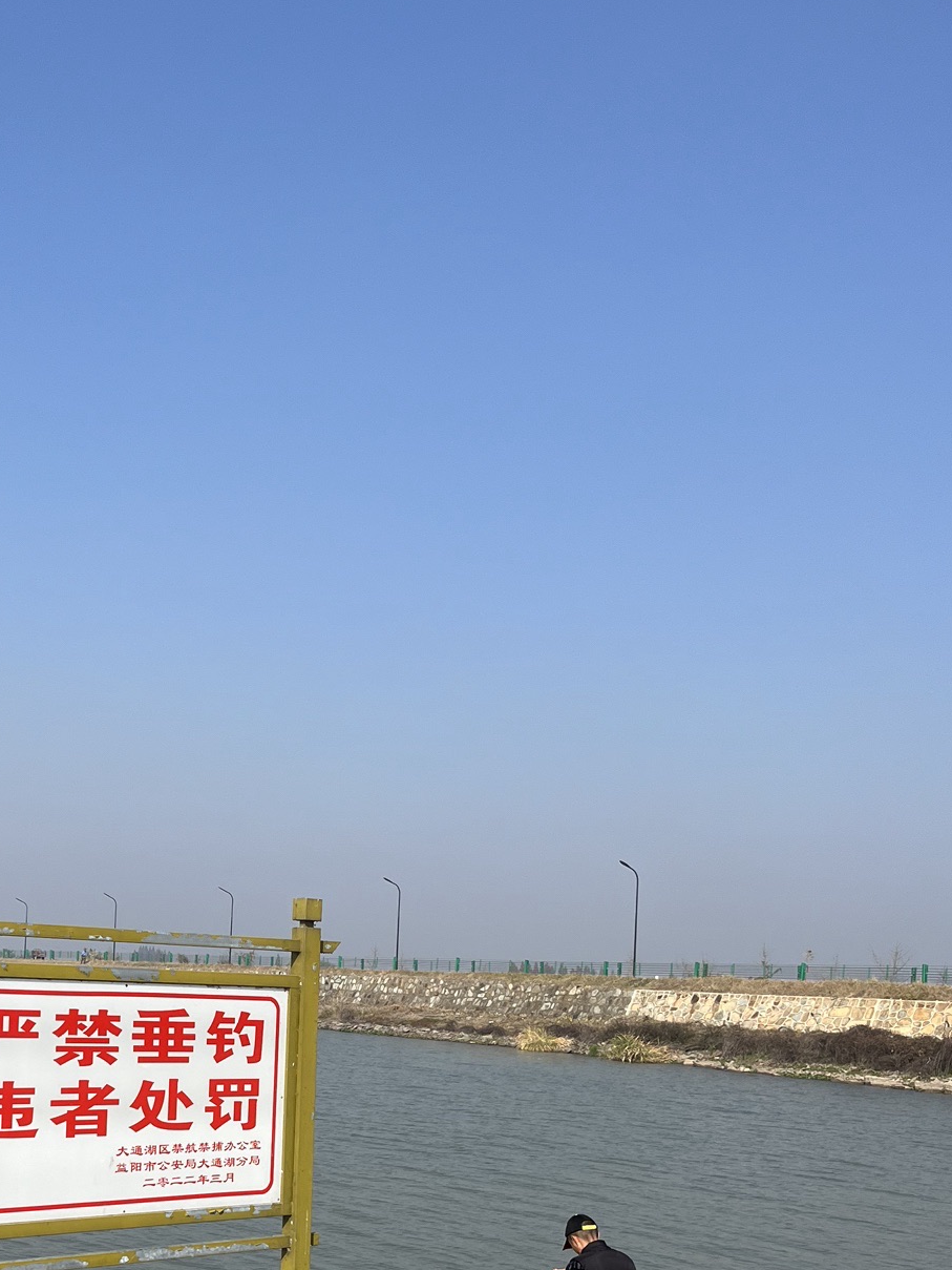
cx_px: 251
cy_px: 1018
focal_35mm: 43
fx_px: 1576
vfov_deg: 41.9
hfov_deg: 33.0
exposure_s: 1/3876
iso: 50
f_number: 1.6
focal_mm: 5.1
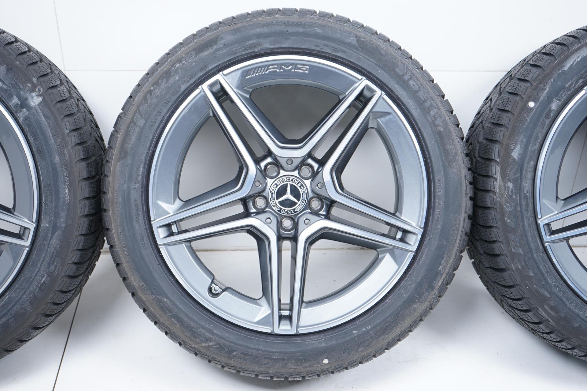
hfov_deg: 44.5
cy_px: 196
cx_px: 294
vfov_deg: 30.5
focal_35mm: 44
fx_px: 717
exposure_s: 1/125
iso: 250
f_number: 5.6
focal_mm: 44
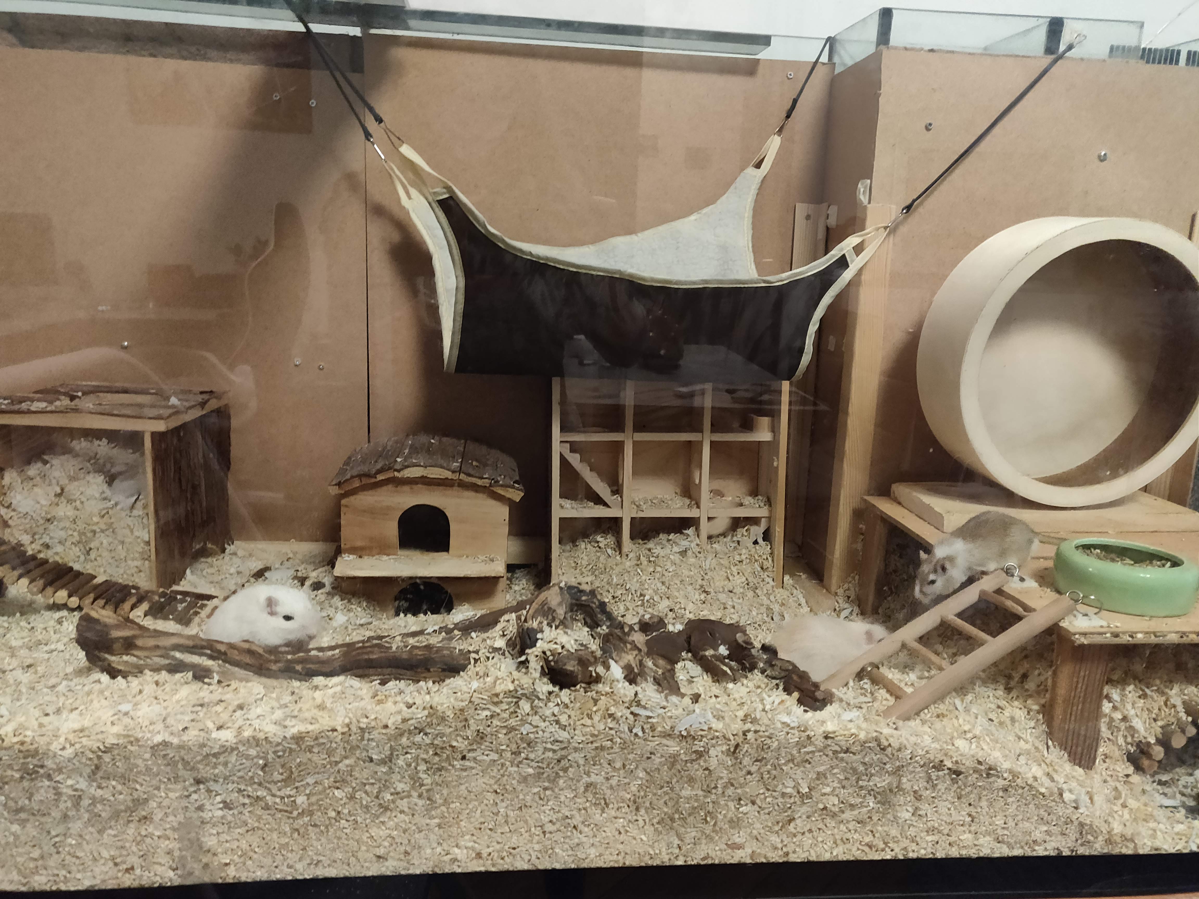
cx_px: 600
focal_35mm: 25
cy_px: 450
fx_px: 866
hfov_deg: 69.4
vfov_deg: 54.9
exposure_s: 1/14
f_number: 1.7
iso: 4000
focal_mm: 4.25
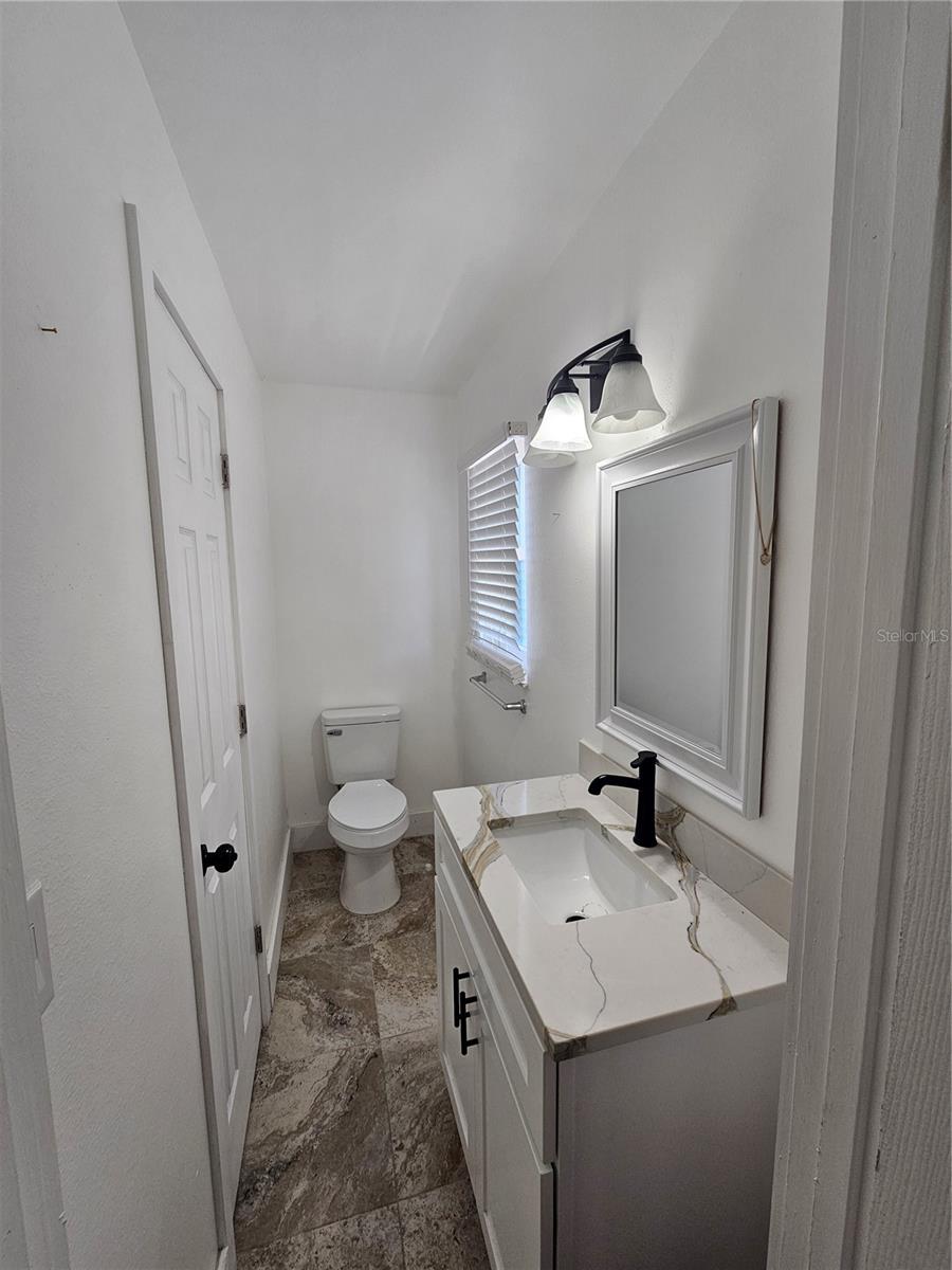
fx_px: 477
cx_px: 476
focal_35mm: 13
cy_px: 635
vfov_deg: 106.2
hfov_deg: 89.9
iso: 64
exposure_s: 1/60
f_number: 2.2
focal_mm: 2.2
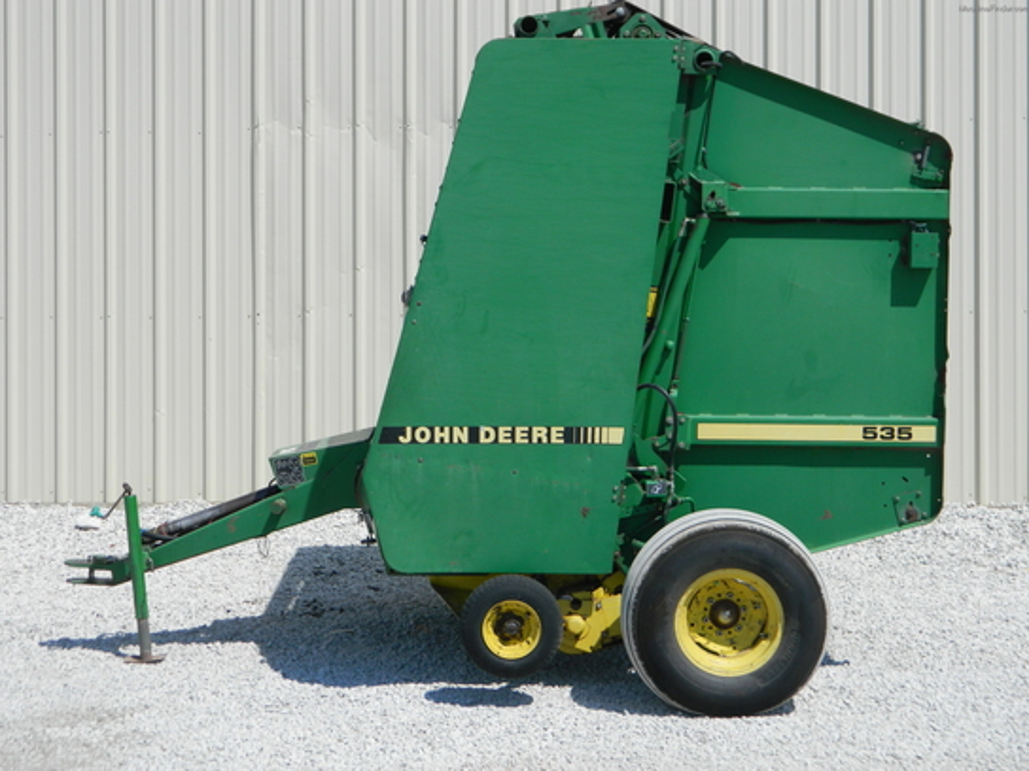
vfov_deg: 21.0
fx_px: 2081
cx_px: 514
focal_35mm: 70
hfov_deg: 27.8
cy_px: 386
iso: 80
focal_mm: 12.6
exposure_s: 1/125
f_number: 11.4
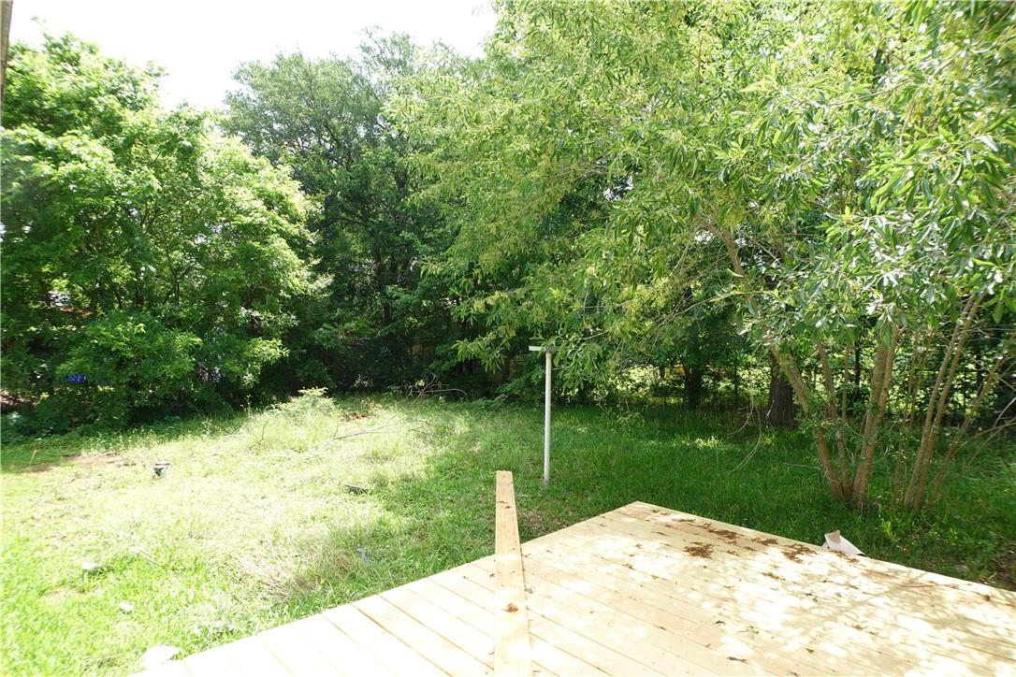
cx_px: 508
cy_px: 338
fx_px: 677
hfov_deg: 73.7
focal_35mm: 24
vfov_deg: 53.1
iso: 125
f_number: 5.6
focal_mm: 9.4
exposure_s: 1/100
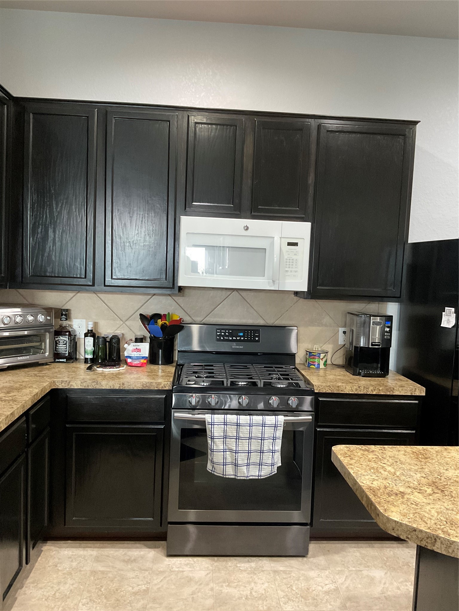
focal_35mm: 29
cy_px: 306
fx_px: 513
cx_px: 230
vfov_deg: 61.7
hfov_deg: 48.2
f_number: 1.8
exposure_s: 1/40
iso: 320
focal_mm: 3
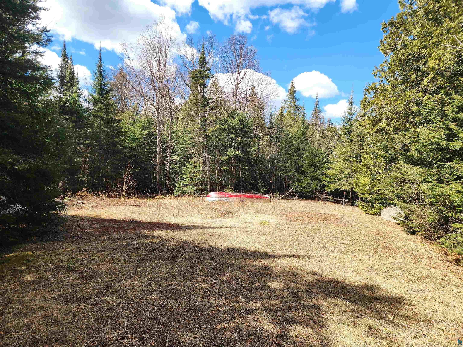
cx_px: 232
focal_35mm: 23
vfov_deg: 58.9
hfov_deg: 73.9
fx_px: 308
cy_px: 174
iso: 12
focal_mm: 6.4
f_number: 1.8
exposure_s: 1/418
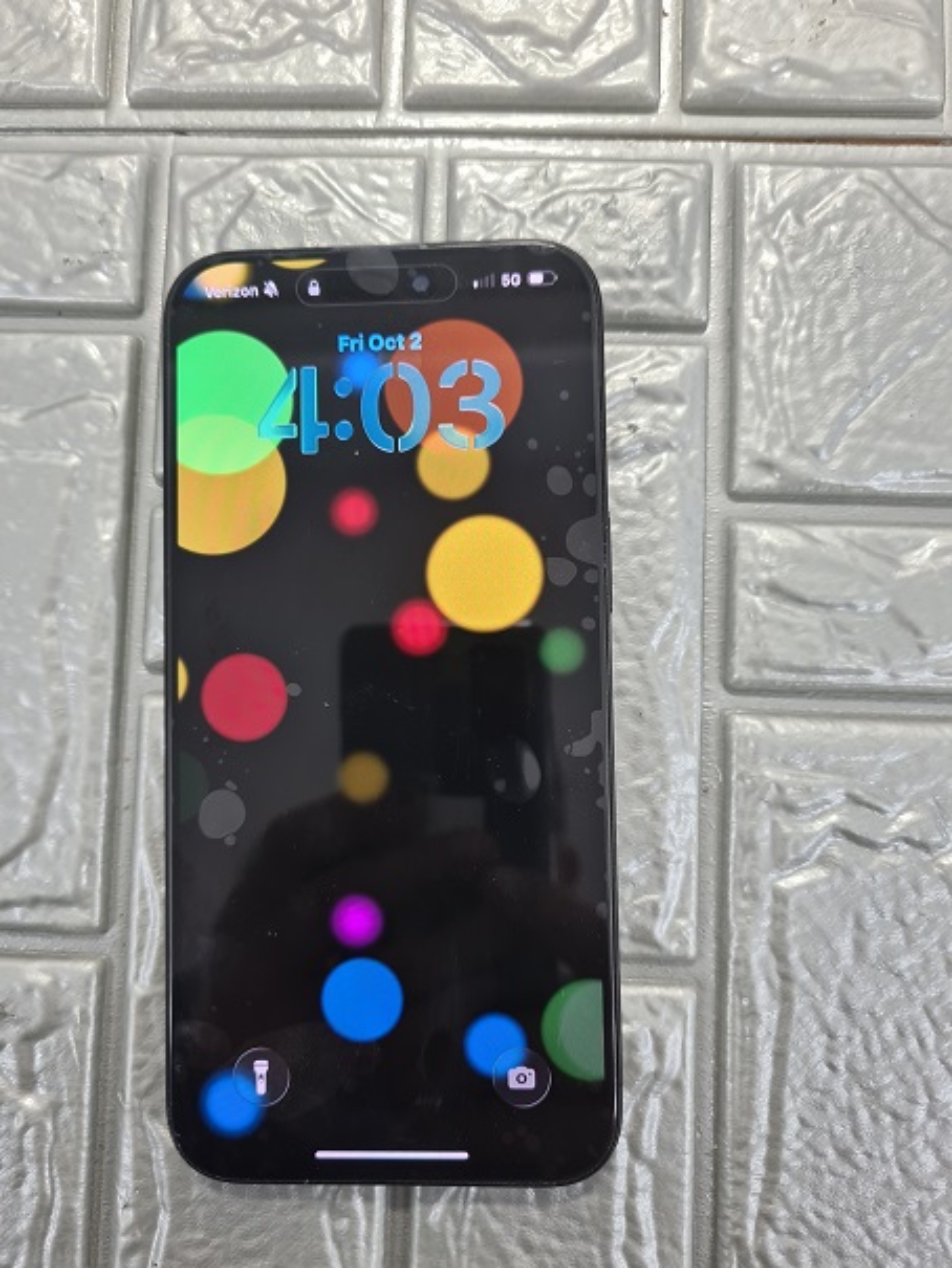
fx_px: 953
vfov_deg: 67.3
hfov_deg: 53.1
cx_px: 476
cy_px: 634
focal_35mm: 26
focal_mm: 5.4
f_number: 1.8
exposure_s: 1/60
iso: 80
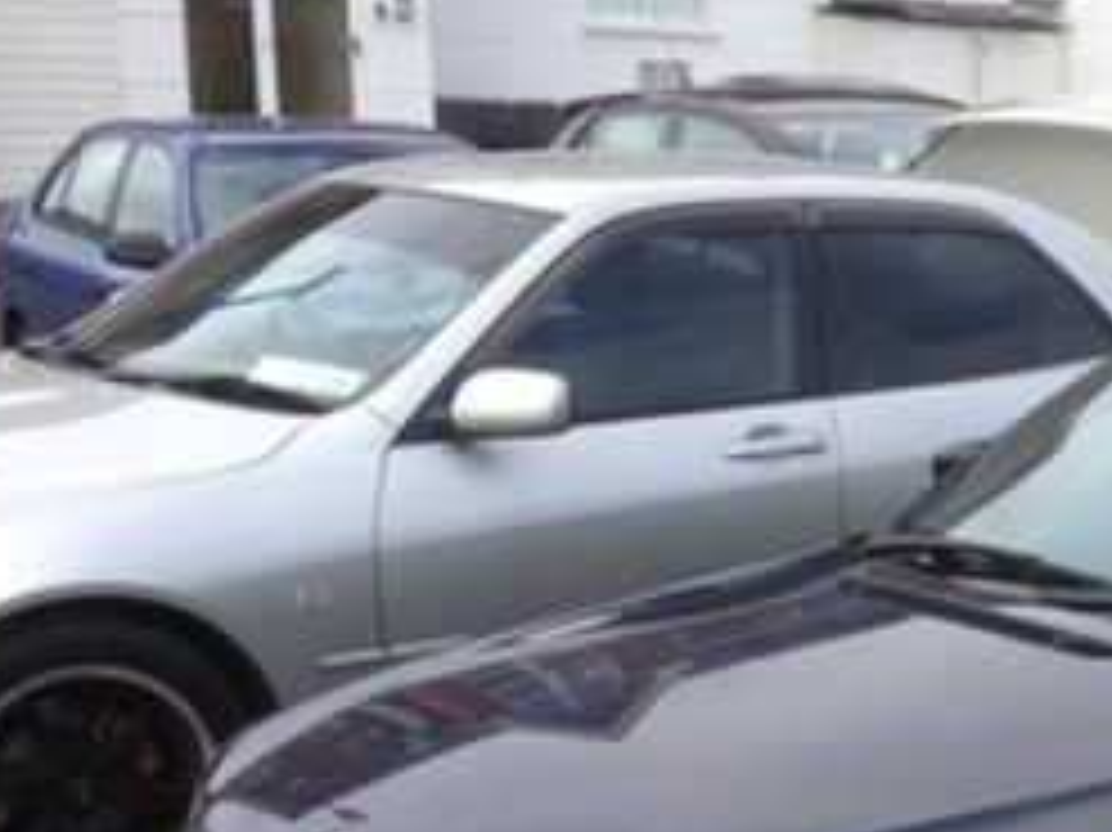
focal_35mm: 85
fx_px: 2729
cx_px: 1288
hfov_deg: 21.6
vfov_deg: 17.1
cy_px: 747
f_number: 2.4
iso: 50
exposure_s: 1/699
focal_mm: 4.28
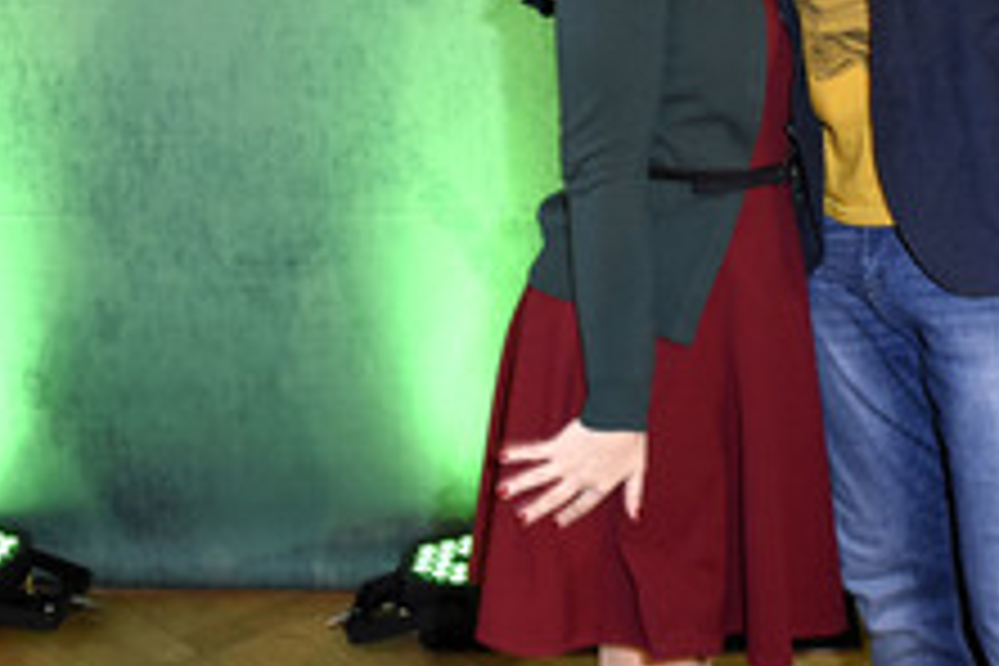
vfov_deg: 21.7
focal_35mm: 61
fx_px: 1693
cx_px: 713
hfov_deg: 32.4
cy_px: 40
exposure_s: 1/125
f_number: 6.3
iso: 1600
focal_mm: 20
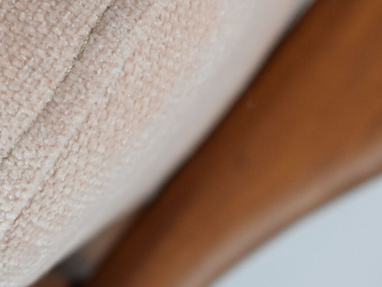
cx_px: -49
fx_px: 3031
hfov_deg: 7.2
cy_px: 167
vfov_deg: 5.4
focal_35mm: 275
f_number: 5.6
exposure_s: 1/125
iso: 1000
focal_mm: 55
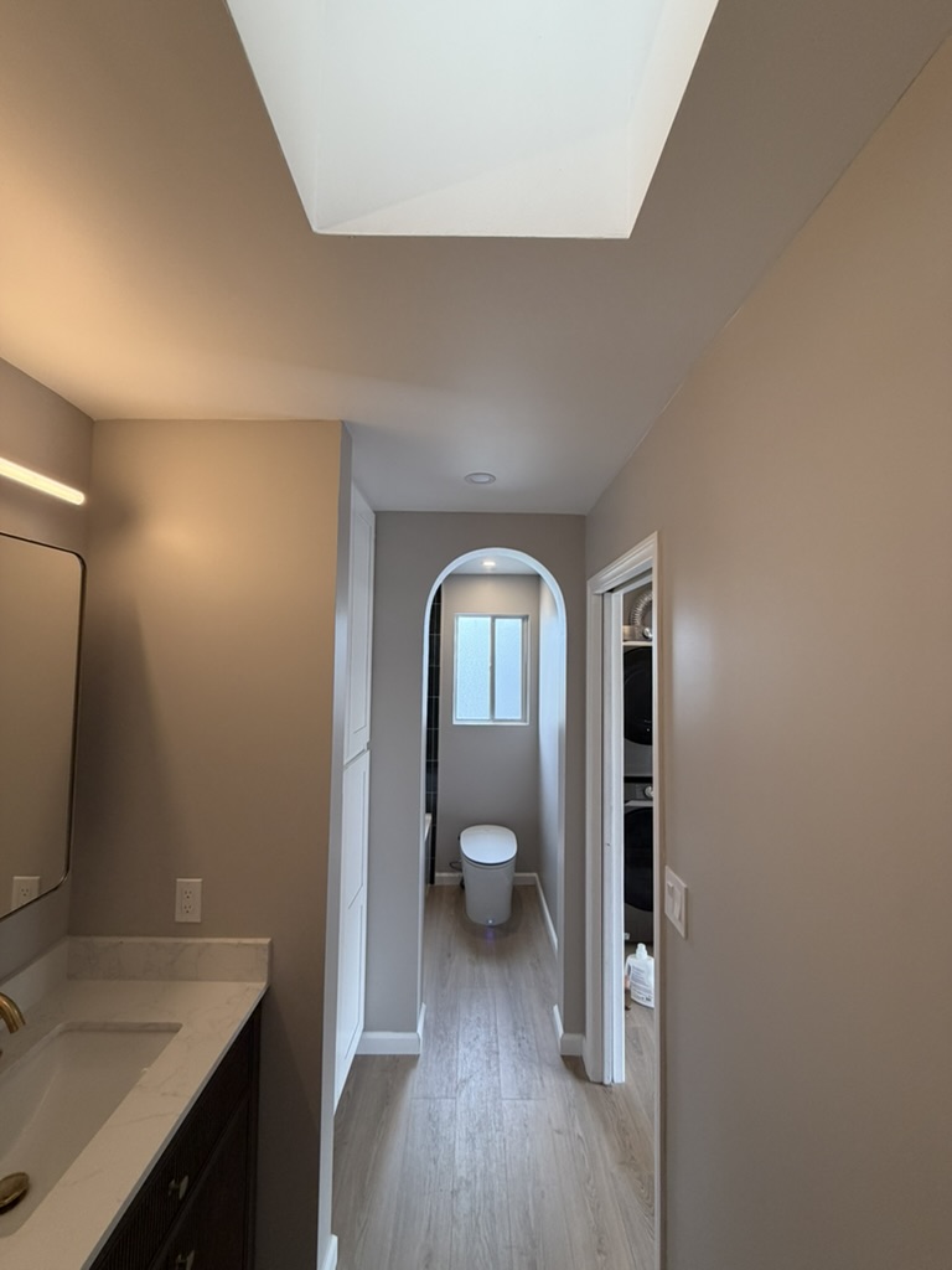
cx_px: 476
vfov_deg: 102.1
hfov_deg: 85.7
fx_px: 513
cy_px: 635
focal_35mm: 14
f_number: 2.2
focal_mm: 2.22
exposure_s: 1/120
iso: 160
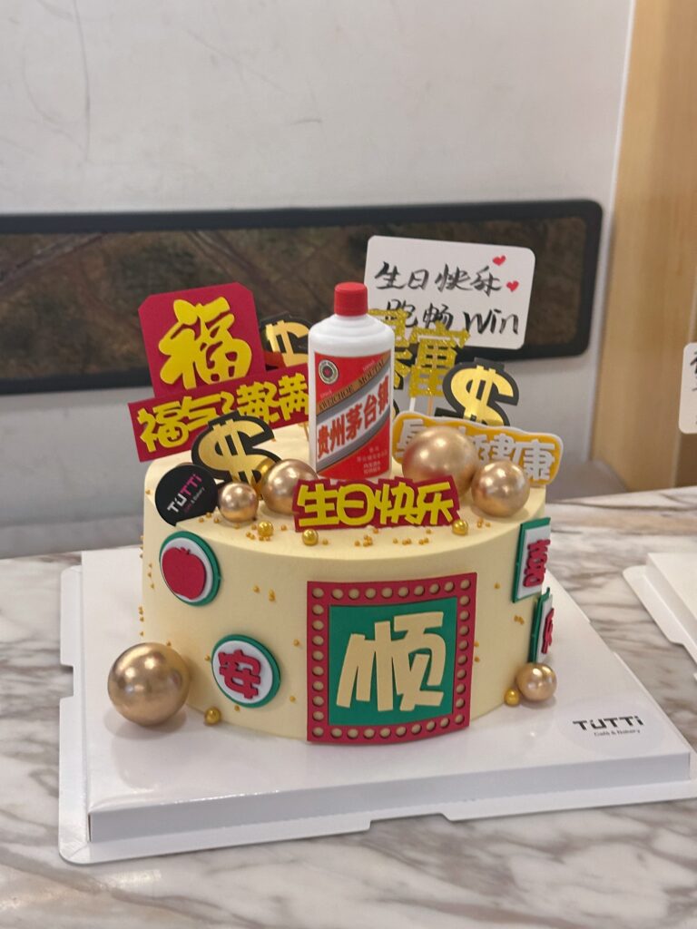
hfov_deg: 30.3
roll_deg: -3.0
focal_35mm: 48
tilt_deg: -19.9
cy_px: 464
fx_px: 1289
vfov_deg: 39.7
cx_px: 348
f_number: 1.78
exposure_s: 1/50
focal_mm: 6.86
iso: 250
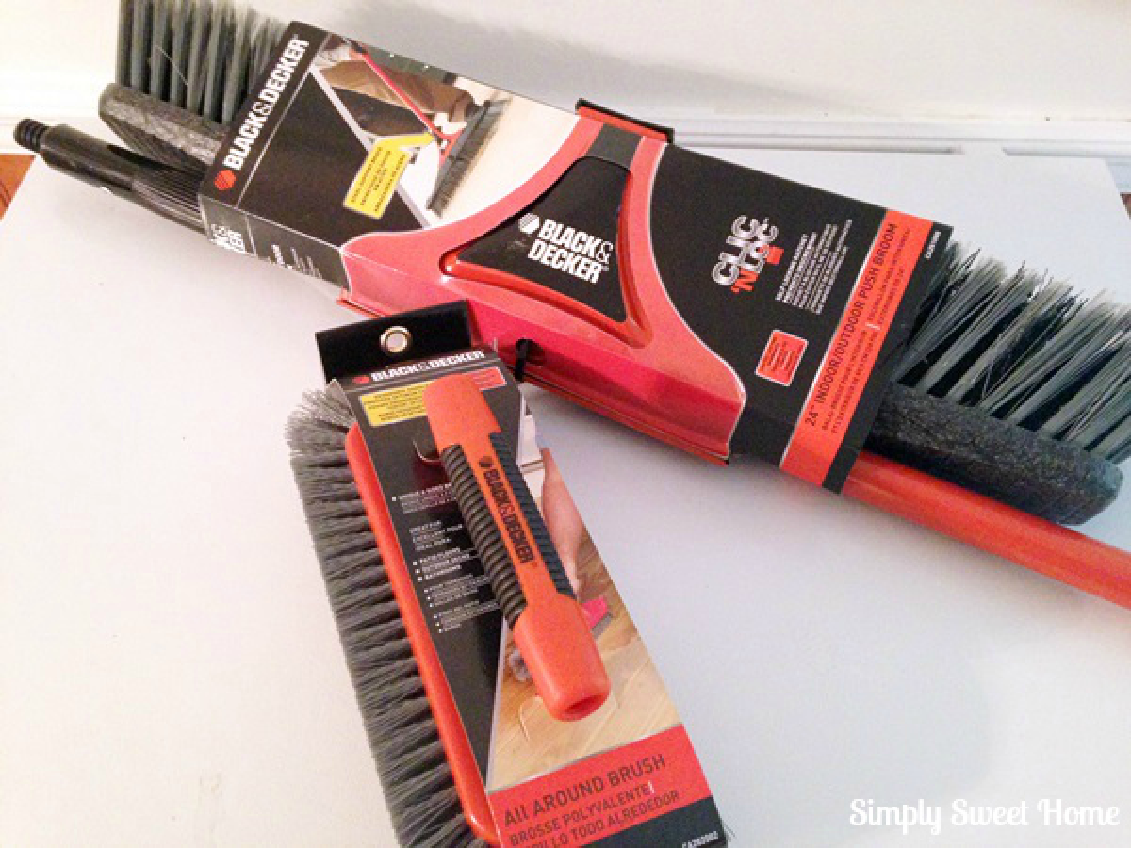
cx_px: 566
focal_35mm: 33
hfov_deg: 55.4
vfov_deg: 42.9
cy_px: 424
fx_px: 1078
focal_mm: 4.12
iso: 500
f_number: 2.4
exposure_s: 1/15
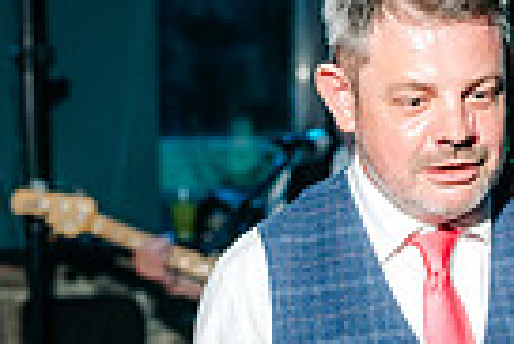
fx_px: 1658
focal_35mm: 116
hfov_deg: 17.4
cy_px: 412
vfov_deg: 11.6
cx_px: 461
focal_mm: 35
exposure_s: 1/200
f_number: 2.2
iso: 400
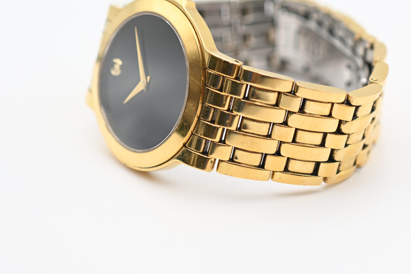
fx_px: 1039
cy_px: 70
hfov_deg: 22.3
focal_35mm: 91
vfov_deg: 15.0
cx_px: 275
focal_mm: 40
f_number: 4.5
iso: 200
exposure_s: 1/200
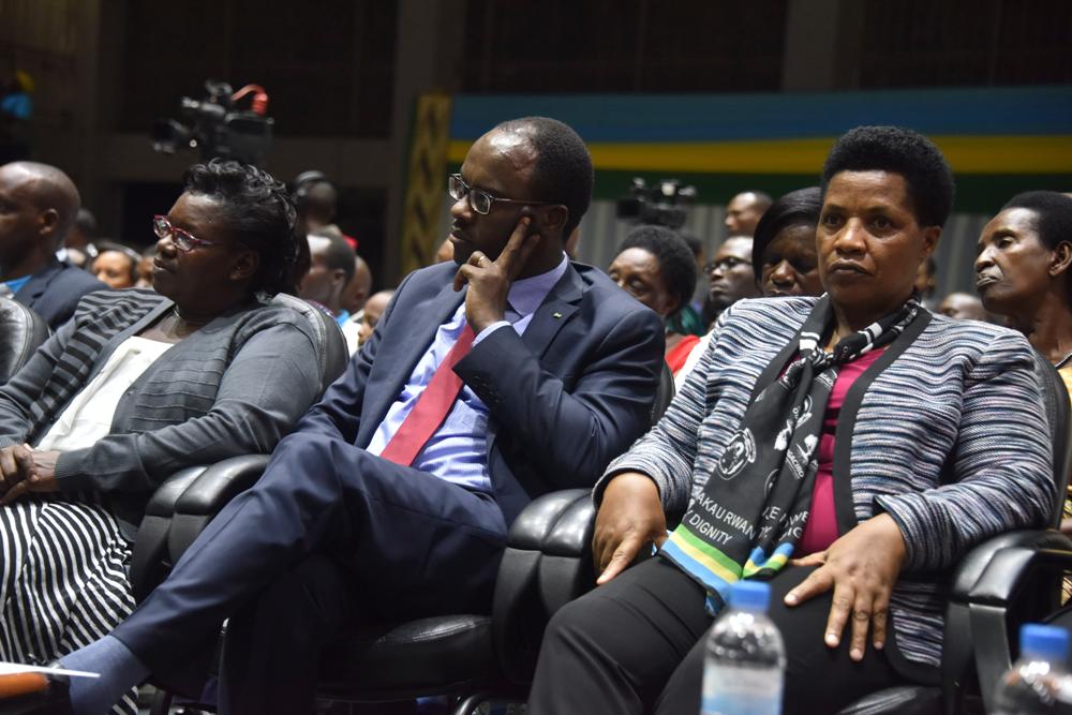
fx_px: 2680
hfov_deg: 22.6
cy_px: 358
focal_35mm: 90
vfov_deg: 15.2
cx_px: 536
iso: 1600
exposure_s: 1/100
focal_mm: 90
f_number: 5.3
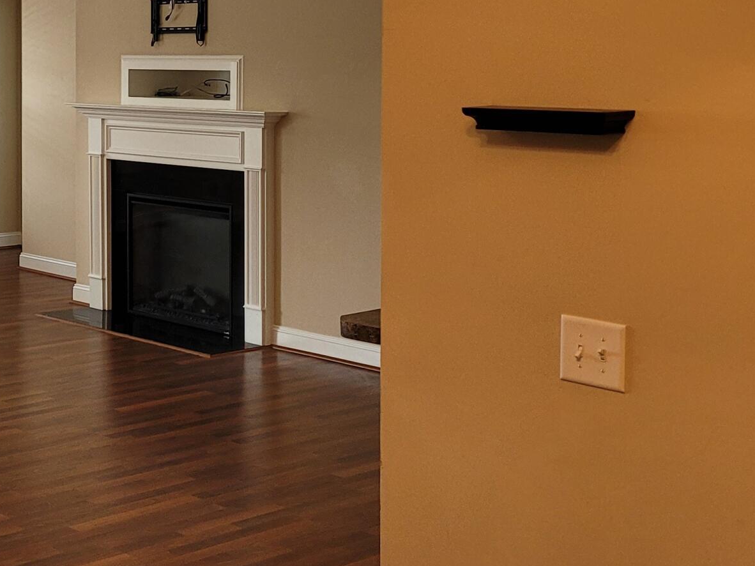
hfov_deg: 27.2
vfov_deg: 22.0
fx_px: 1439
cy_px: 132
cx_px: -53
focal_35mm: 66
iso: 160
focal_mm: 5.4
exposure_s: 1/120
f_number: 1.8
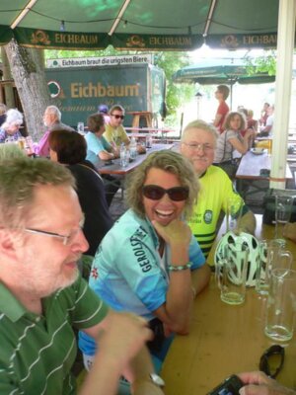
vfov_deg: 52.6
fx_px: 399
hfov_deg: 40.7
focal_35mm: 35
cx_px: 148
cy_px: 198
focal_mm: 5.8
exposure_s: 1/40
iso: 100
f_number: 2.8
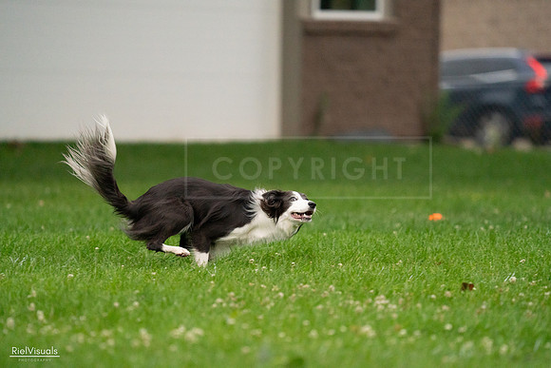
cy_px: 184
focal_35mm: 388
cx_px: 276
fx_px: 5940
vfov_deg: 3.5
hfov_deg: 5.3
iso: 6400
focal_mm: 388
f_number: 6.3
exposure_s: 1/1600
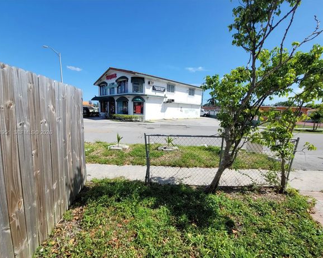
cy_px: 133
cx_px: 161
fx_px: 134
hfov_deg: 100.7
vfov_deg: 88.0
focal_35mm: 14
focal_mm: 2.2
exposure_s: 1/1843
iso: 64
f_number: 2.2
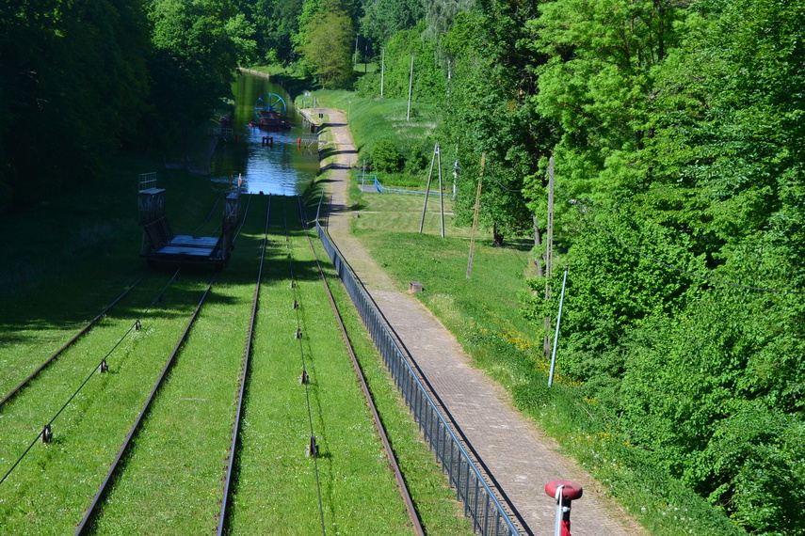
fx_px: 1845
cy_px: 268
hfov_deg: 24.6
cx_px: 402
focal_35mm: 82
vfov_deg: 16.6
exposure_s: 1/320
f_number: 10
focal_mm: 55
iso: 400
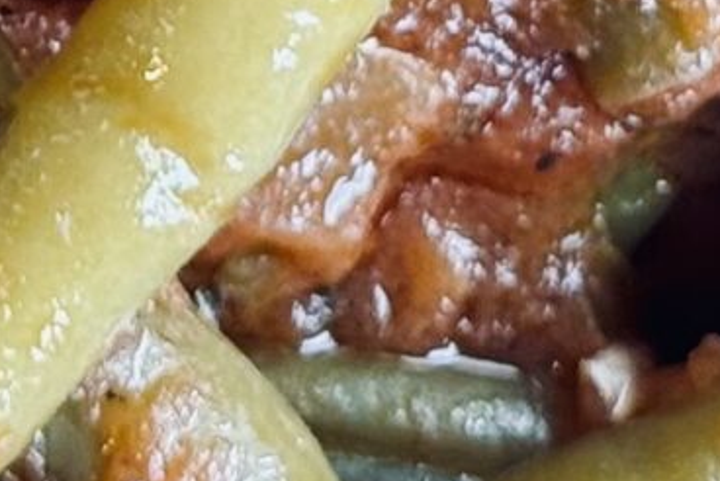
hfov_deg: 5.9
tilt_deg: -87.6
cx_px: 41
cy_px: -1077
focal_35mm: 347
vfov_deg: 3.8
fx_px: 6945
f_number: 1.78
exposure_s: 1/60
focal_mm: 6.76
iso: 125
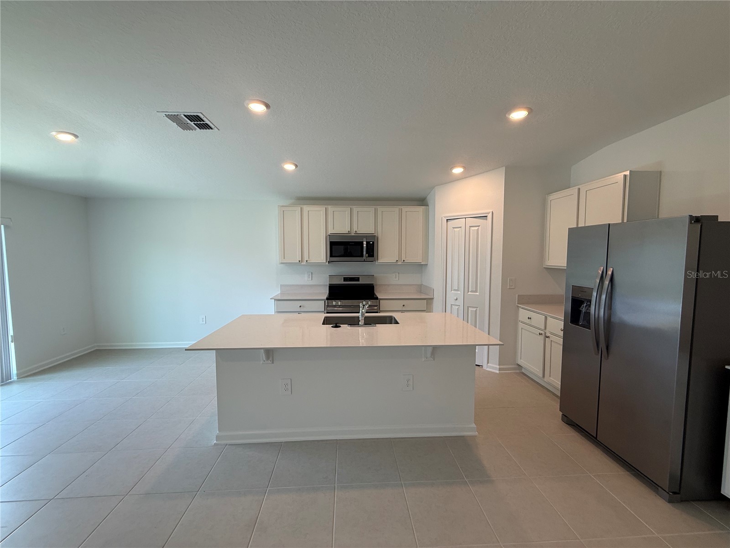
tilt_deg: -2.3
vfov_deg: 85.7
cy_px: 274
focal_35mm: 14
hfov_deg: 102.1
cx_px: 365
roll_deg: +0.3
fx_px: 295
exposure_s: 1/120
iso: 100
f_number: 2.2
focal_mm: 2.22
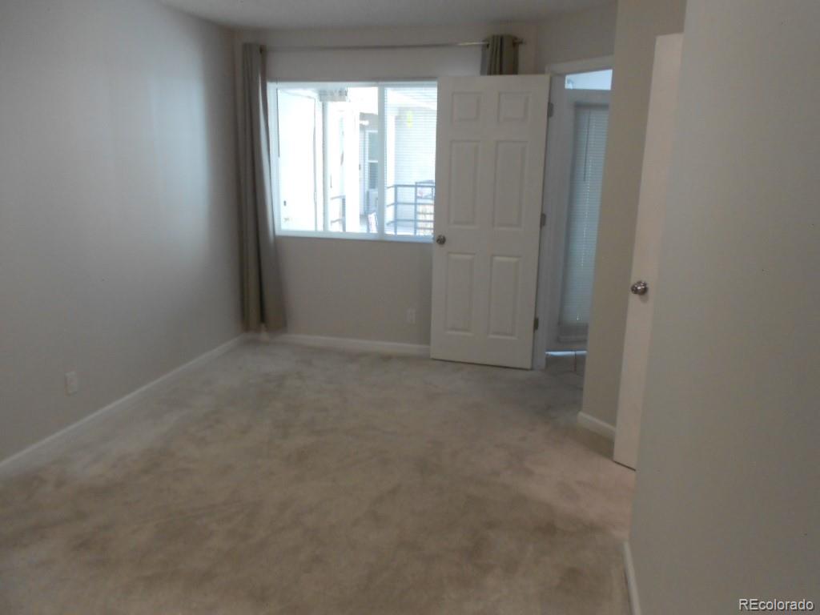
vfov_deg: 53.1
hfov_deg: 67.3
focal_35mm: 26
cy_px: 308
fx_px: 616
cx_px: 410
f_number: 3.2
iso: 200
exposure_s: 1/30
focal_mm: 4.6
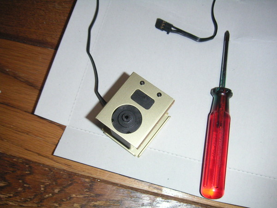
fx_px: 304
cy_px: 104
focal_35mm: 38
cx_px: 138
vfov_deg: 37.7
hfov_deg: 49.0
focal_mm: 6
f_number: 6.7
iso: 160
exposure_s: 1/45
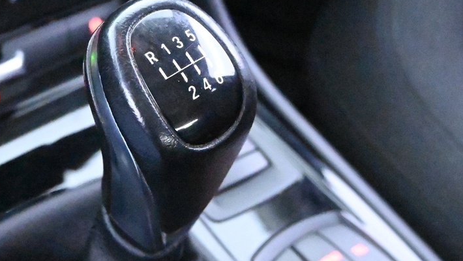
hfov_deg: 24.7
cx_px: 185
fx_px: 1056
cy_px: 139
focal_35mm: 86
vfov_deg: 14.1
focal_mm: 24
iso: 32000
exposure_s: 1/40
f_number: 4.2
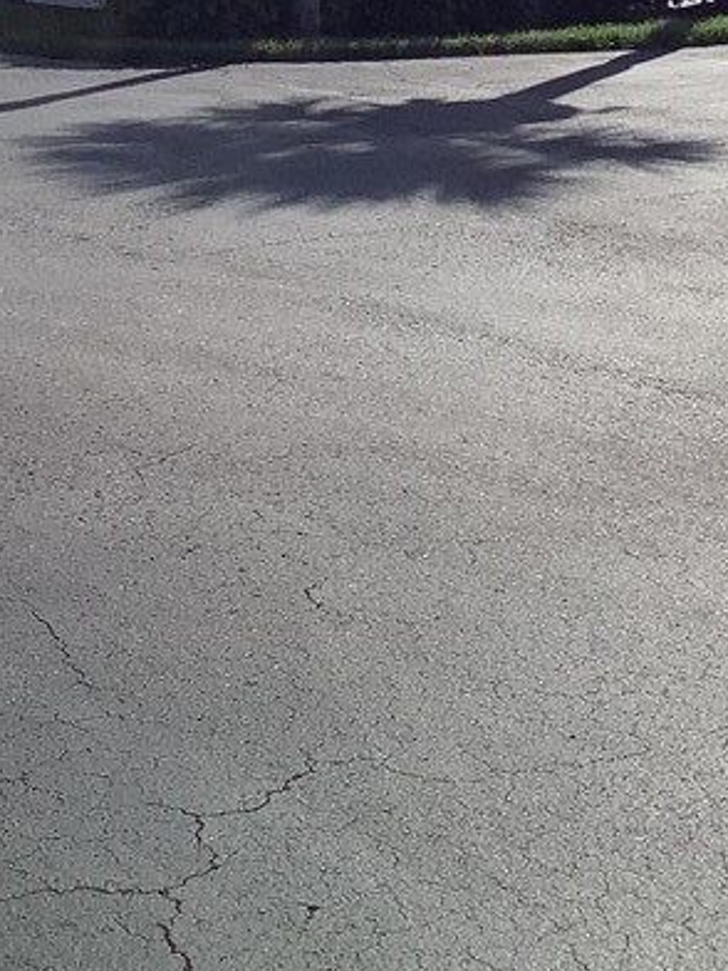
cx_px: 394
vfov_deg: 22.8
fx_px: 2271
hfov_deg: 18.2
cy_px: -87
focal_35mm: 81
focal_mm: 3.3
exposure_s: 1/3268
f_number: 2.4
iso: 25
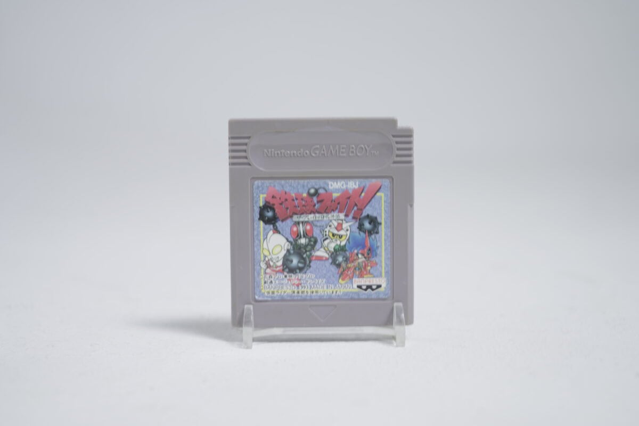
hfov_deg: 29.2
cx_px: 320
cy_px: 213
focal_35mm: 69
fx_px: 1225
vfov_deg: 19.7
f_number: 5.6
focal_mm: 69
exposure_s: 1/5
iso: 100
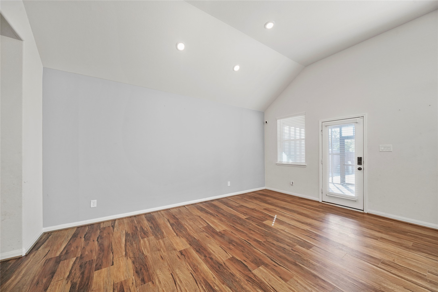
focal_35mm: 13
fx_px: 158
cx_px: 219
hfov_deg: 108.3
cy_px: 146
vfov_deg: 85.4
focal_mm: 13
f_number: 8
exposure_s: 1/30
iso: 1600
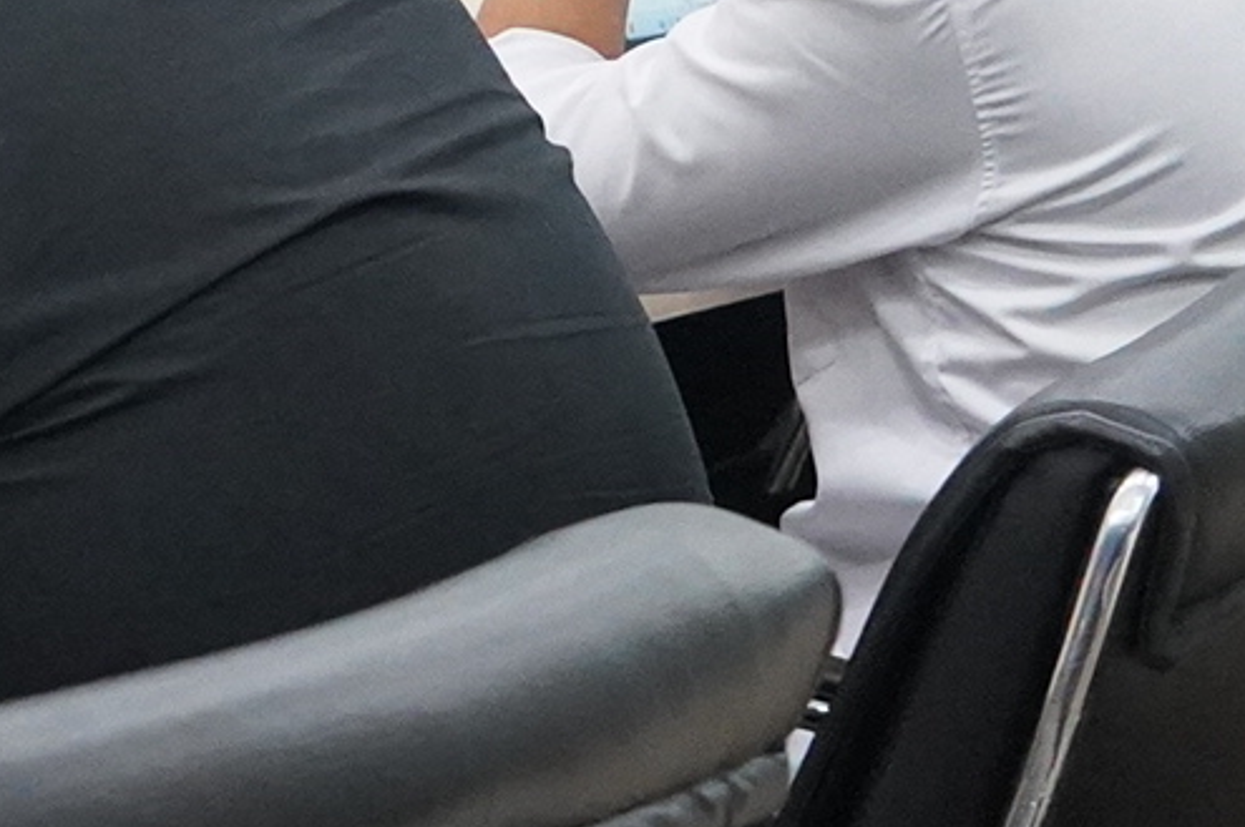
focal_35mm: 170
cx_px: -1122
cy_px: -455
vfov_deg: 7.9
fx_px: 5873
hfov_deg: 11.1
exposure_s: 1/320
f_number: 4
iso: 8000
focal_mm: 28
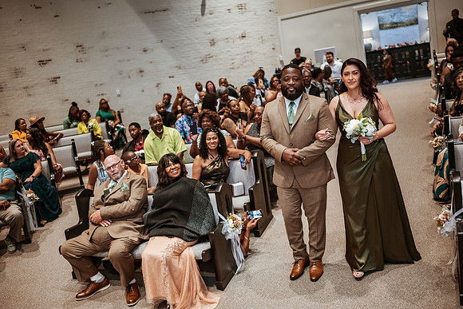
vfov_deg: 37.9
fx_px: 450
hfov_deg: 54.4
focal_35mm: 35
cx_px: 232
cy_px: 154
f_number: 1.8
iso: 1250
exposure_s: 1/500
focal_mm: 35
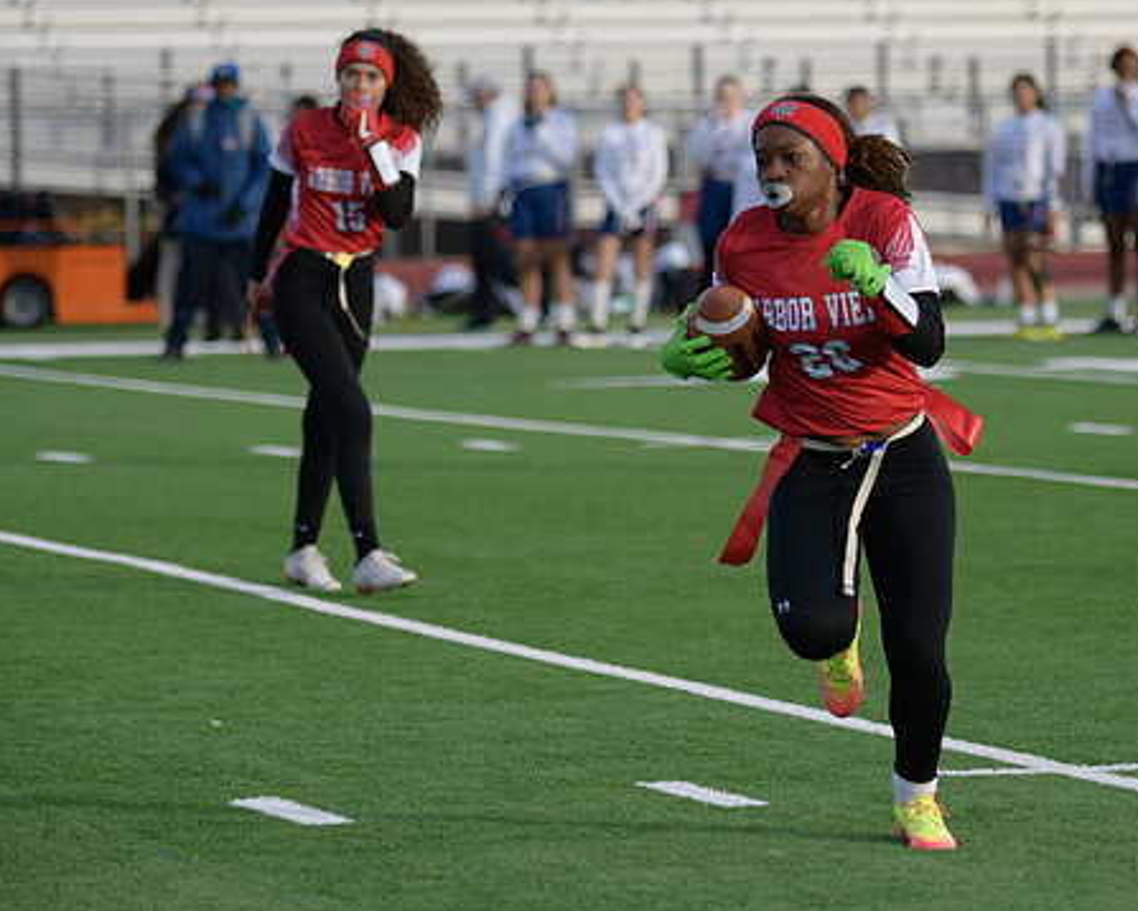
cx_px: 736
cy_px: 367
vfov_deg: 6.4
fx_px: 8154
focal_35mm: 242
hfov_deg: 8.0
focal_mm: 130
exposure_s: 1/4000
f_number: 2.8
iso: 640
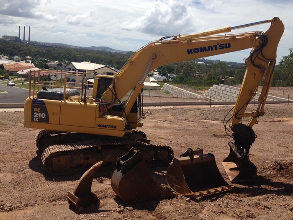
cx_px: 147
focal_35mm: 40
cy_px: 102
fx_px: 339
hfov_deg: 46.8
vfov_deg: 35.9
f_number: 2.4
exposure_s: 1/2907
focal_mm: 4.28
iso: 64
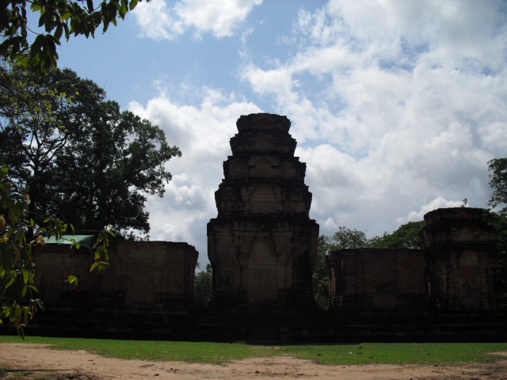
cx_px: 254
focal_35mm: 36
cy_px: 190
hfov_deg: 51.4
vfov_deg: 39.7
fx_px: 527
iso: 64
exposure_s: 1/400
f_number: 7.8
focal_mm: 6.3
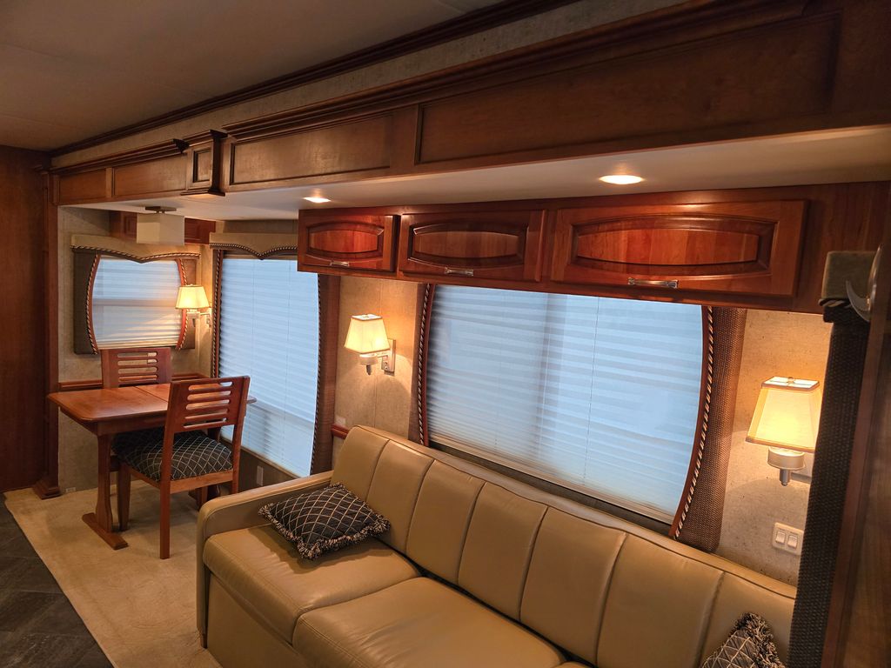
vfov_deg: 58.9
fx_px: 592
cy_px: 334
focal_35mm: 23
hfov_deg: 73.9
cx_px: 446
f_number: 1.7
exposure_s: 1/120
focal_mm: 6.3
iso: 400
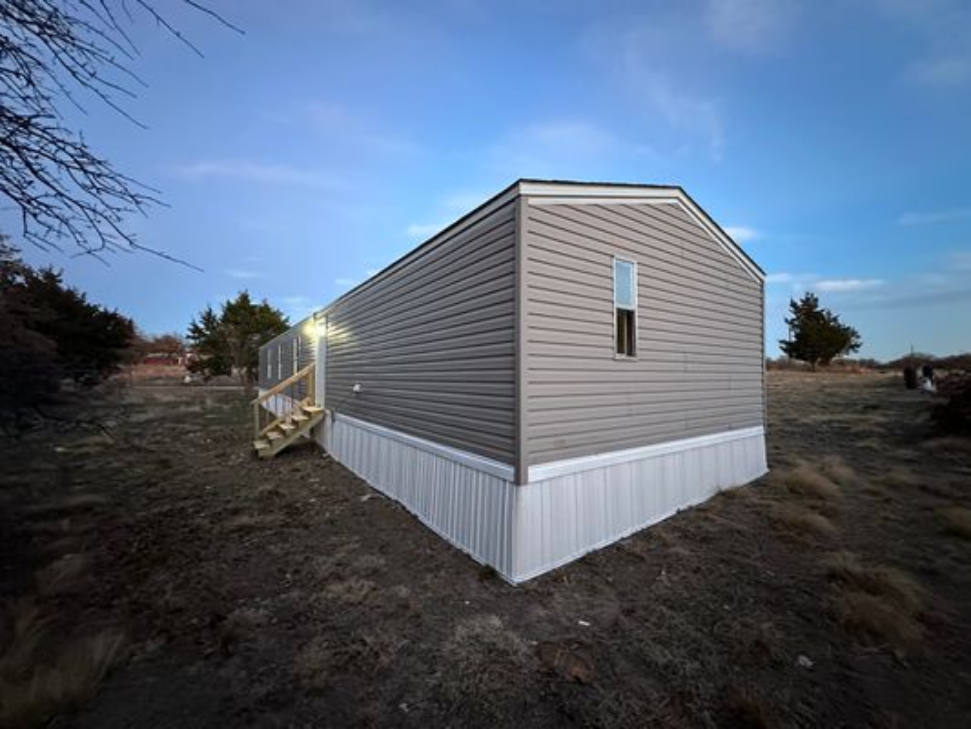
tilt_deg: +1.5
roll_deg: -0.6
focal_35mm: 14
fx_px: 393
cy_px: 364
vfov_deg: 85.7
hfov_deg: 102.1
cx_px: 486
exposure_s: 1/40
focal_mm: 2.22
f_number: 2.2
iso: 1250
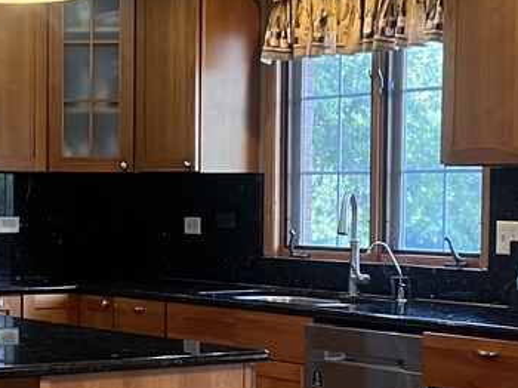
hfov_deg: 18.3
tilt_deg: -4.5
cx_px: 123
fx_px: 1600
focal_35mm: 107
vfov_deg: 13.7
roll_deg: +0.1
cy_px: 310
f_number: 1.5
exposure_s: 1/60
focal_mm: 5.7
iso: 100
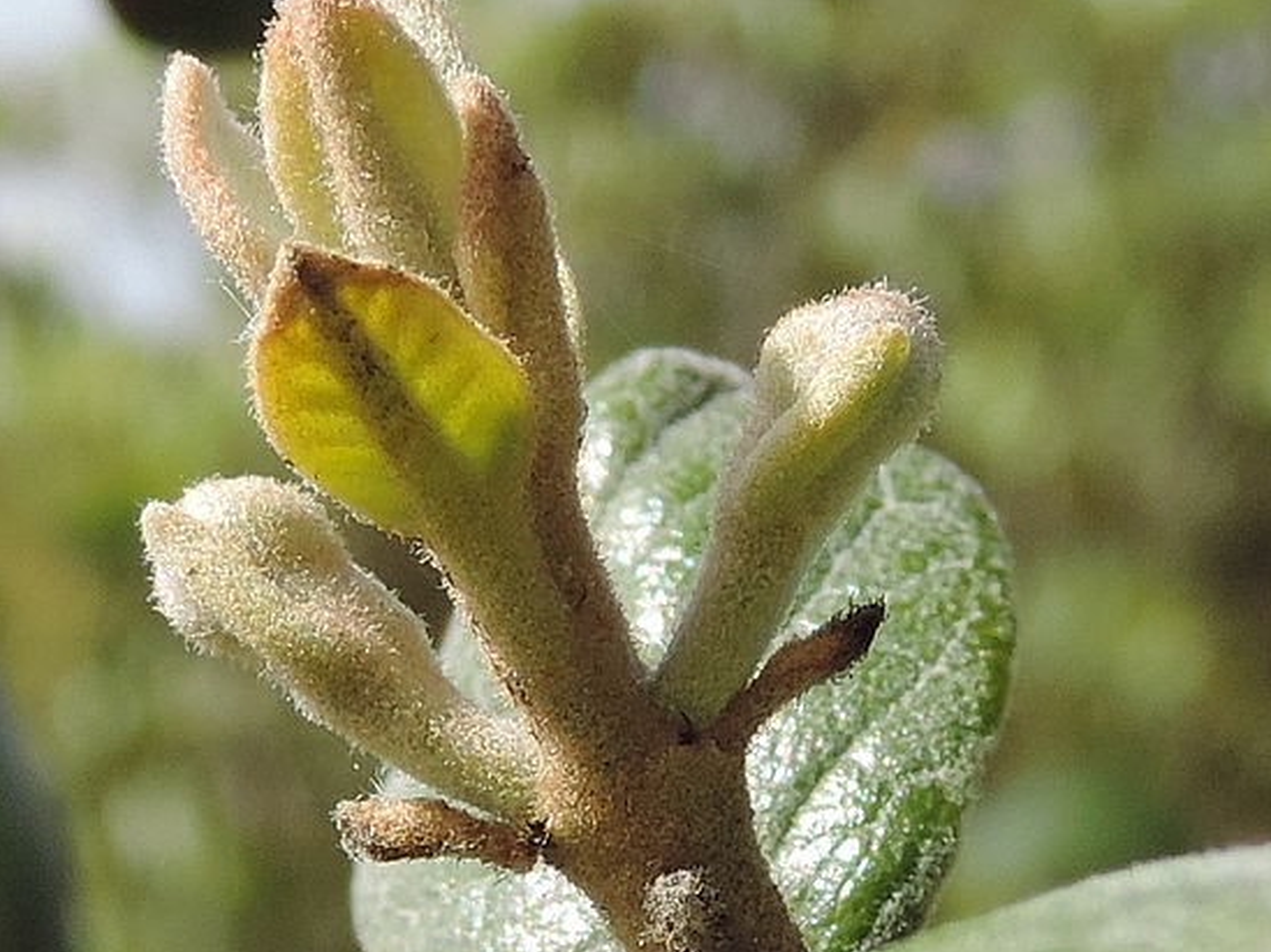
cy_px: 493
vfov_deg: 40.6
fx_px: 1284
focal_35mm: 35
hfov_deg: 52.5
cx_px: 553
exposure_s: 1/800
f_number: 3.1
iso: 80
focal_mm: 5.3
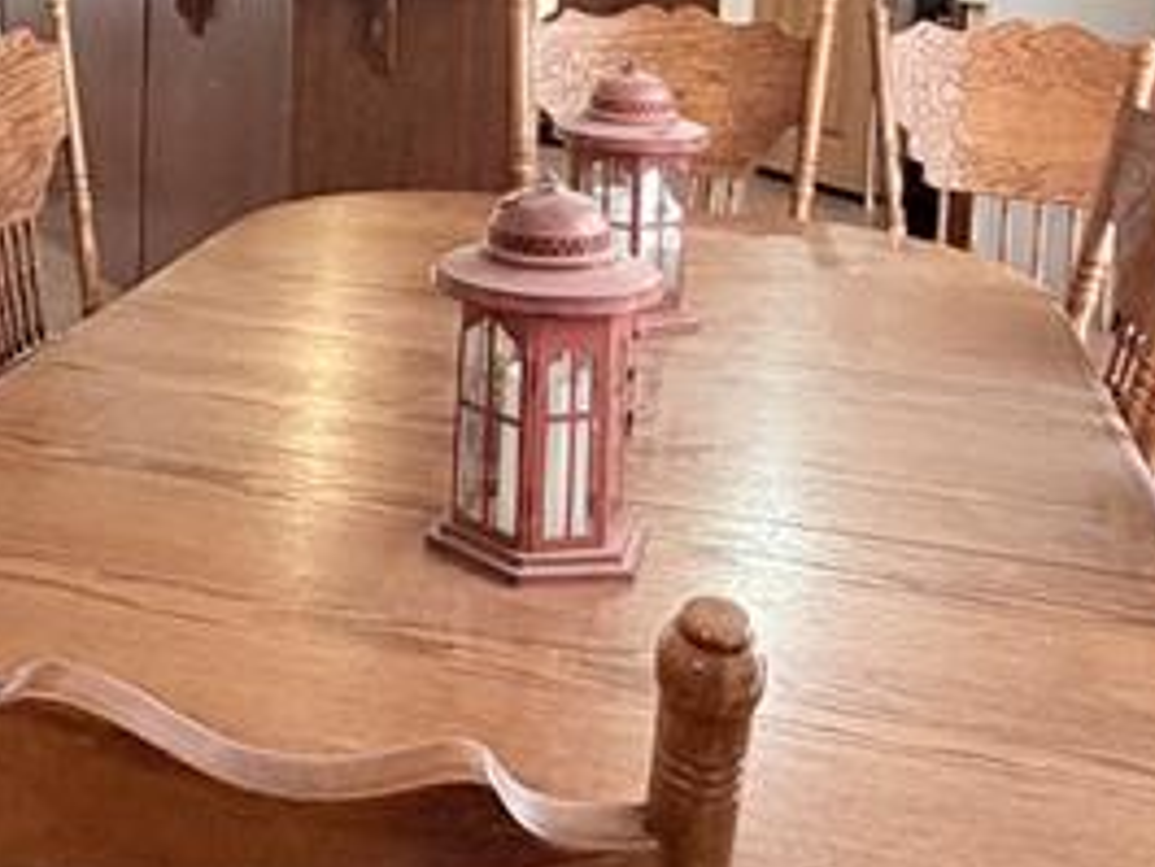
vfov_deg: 25.6
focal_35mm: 54
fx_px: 1803
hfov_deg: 34.1
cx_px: 174
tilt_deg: -6.1
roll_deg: -0.6
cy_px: -17
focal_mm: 2.22
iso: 250
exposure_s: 1/60
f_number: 2.2
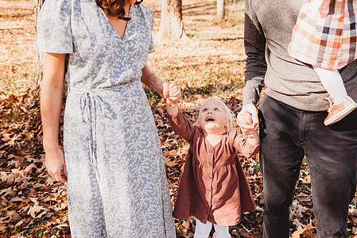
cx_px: 227
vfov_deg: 42.4
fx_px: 308
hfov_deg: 59.4
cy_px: 111
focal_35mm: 31
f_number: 2.8
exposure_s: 1/250
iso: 100
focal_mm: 24
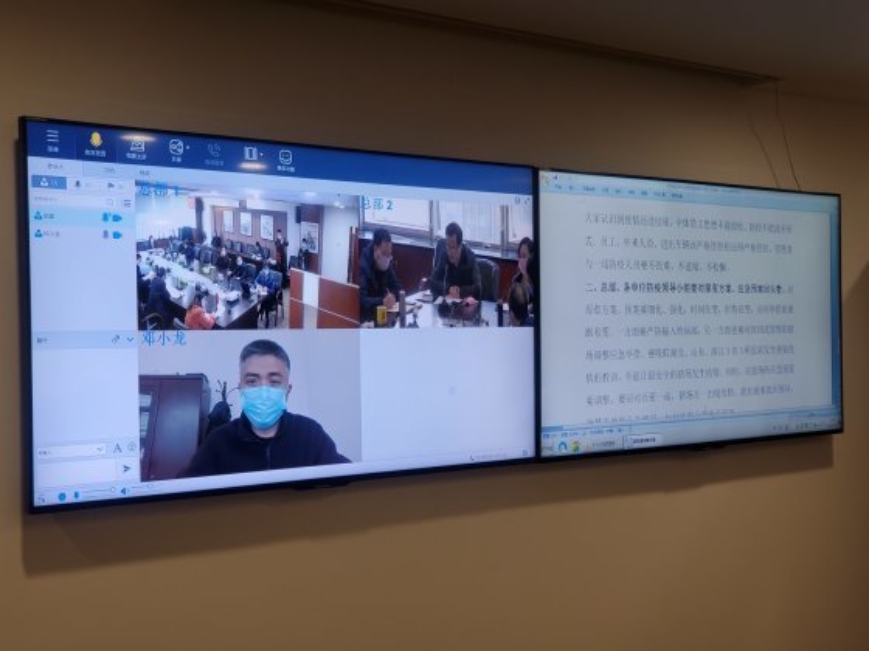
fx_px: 1305
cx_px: 434
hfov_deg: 36.8
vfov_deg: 28.0
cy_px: 326
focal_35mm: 52
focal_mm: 6
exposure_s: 1/33
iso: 64
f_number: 2.4
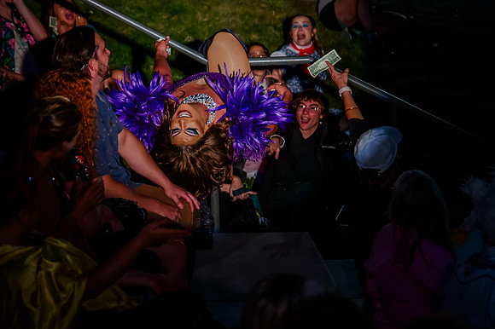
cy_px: 192
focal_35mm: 138
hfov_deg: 14.8
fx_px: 1903
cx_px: 151
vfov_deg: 9.9
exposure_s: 1/250
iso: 2000
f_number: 4
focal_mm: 86
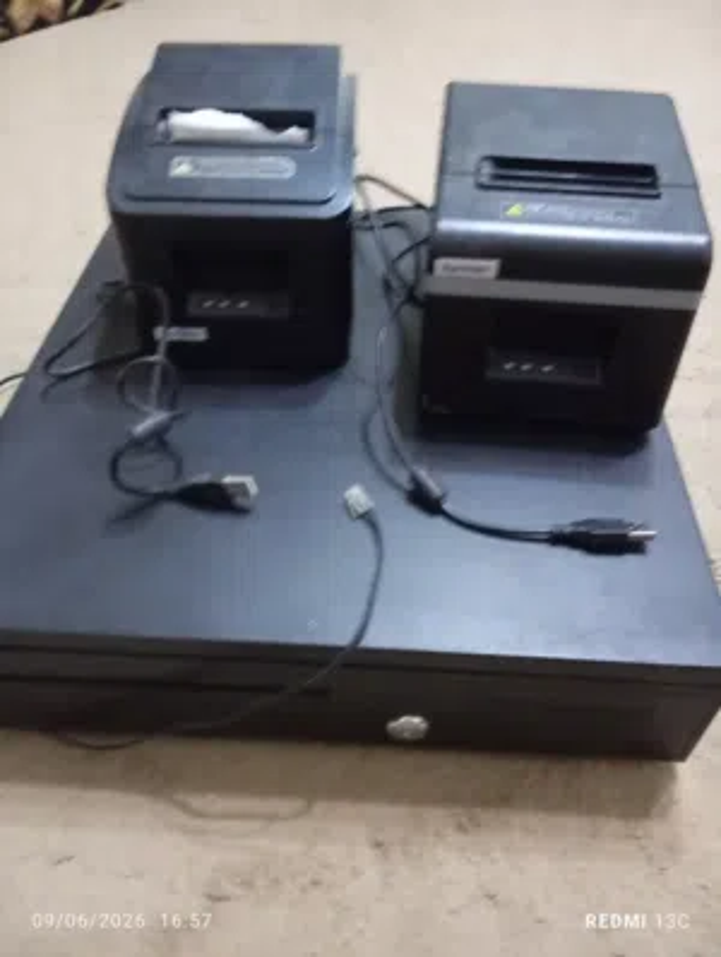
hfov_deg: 49.9
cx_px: 360
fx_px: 775
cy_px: 478
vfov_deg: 63.4
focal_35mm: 28
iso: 6800
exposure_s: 1/16.7
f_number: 1.8
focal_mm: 4.22
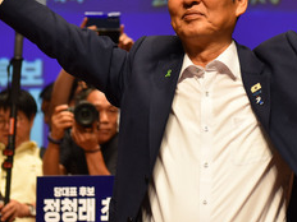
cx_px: 210
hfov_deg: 13.7
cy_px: 5
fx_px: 1235
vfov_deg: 10.2
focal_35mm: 144
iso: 800
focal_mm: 62
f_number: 3.2
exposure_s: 1/160
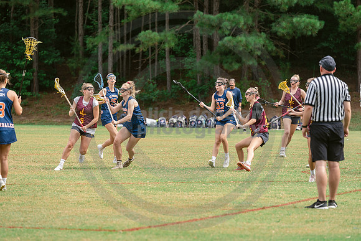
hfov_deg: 10.3
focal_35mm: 200
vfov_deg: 6.9
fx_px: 2006
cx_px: 180
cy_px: 120
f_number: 4.5
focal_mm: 200
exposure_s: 1/1250
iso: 250
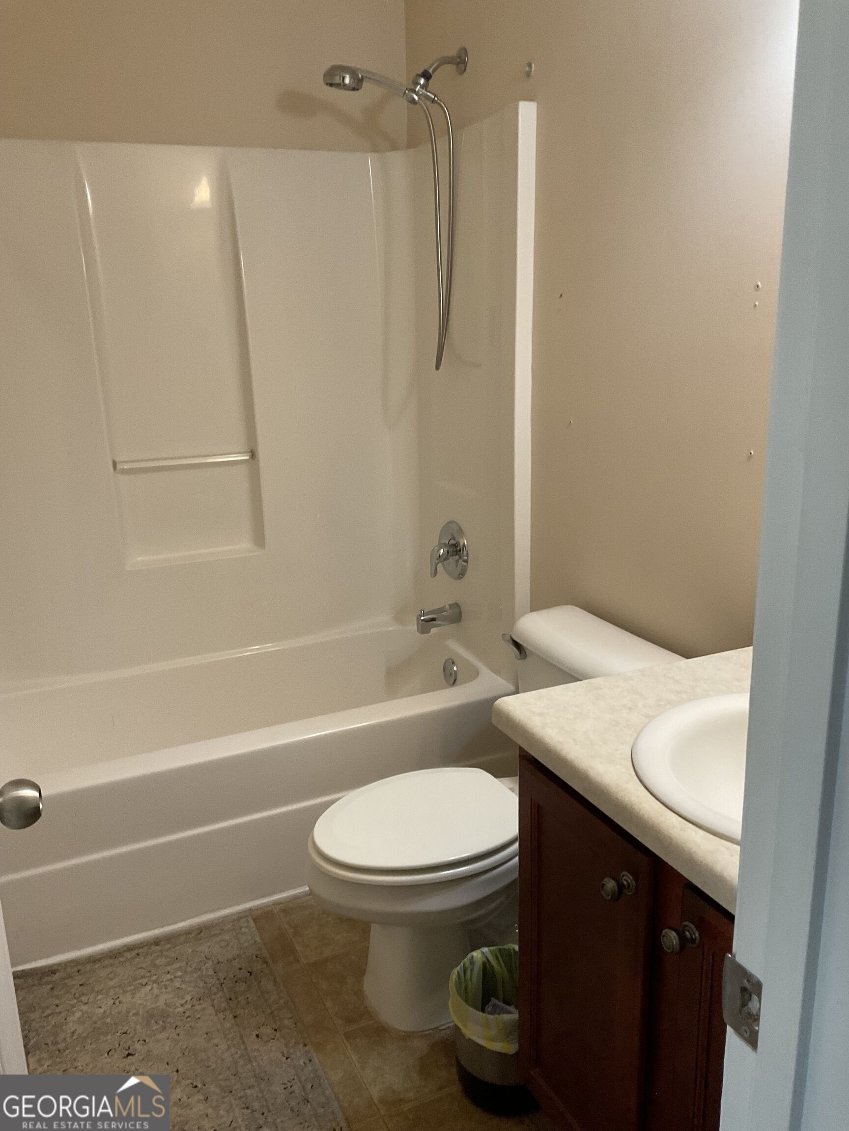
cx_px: 424
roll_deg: +0.5
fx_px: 948
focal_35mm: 29
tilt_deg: -16.5
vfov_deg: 61.7
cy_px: 566
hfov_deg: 48.2
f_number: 1.8
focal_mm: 3
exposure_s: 1/60
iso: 125
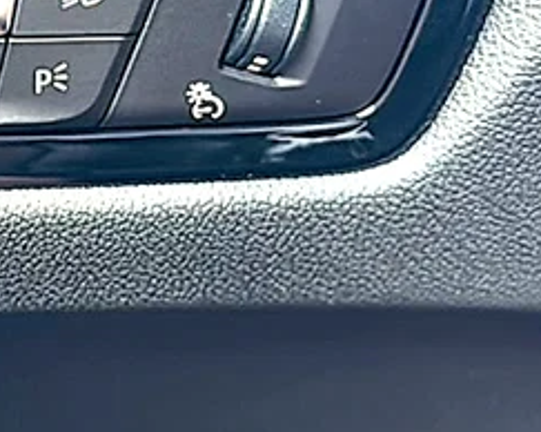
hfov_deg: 17.8
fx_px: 1664
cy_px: 6
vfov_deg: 14.6
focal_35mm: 104
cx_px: -71
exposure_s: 1/79
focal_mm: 6.86
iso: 160
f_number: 1.78
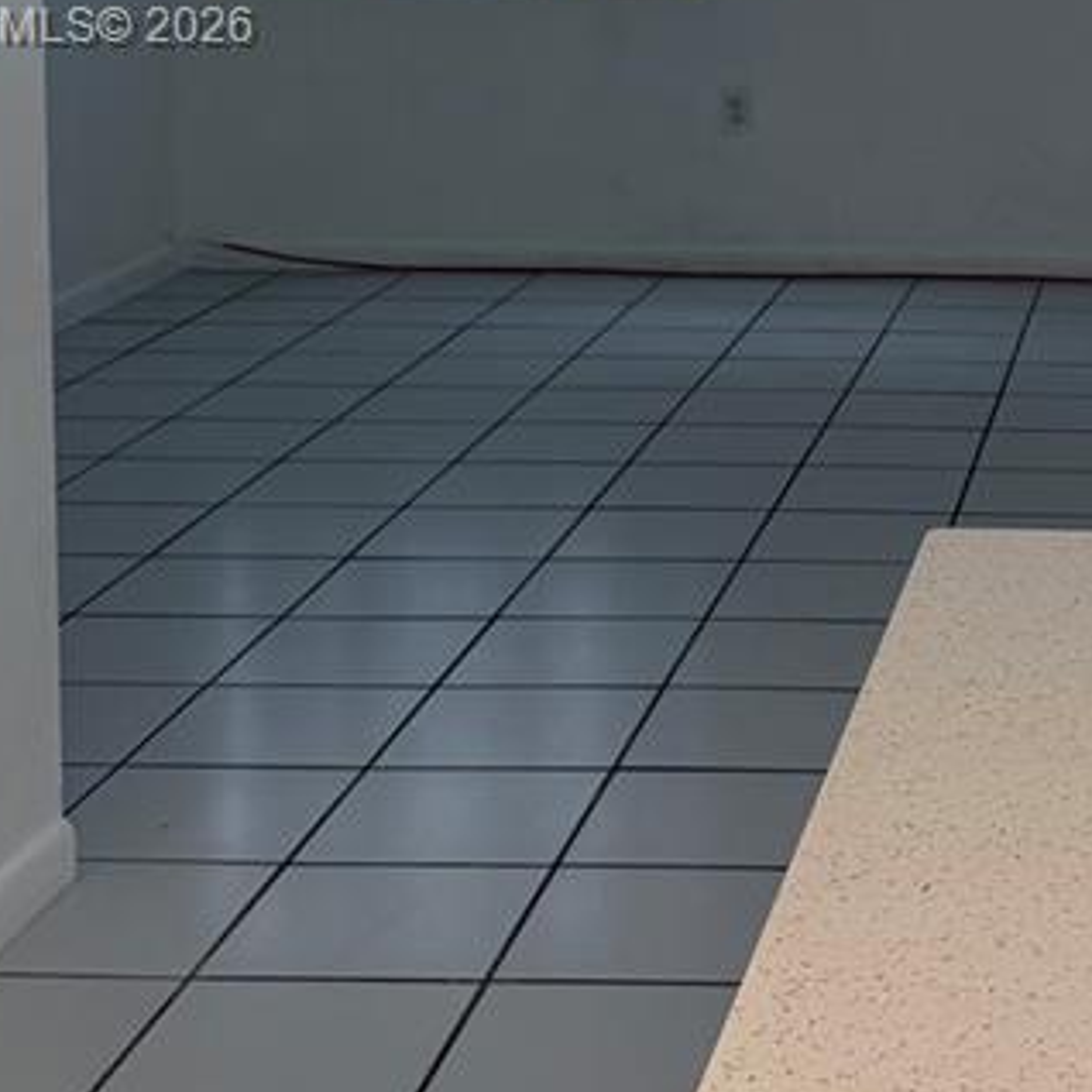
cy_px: 31
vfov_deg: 21.0
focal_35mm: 80
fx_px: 2855
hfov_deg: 20.7
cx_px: 1164
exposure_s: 1/237
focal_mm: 6.76
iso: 125
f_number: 1.78
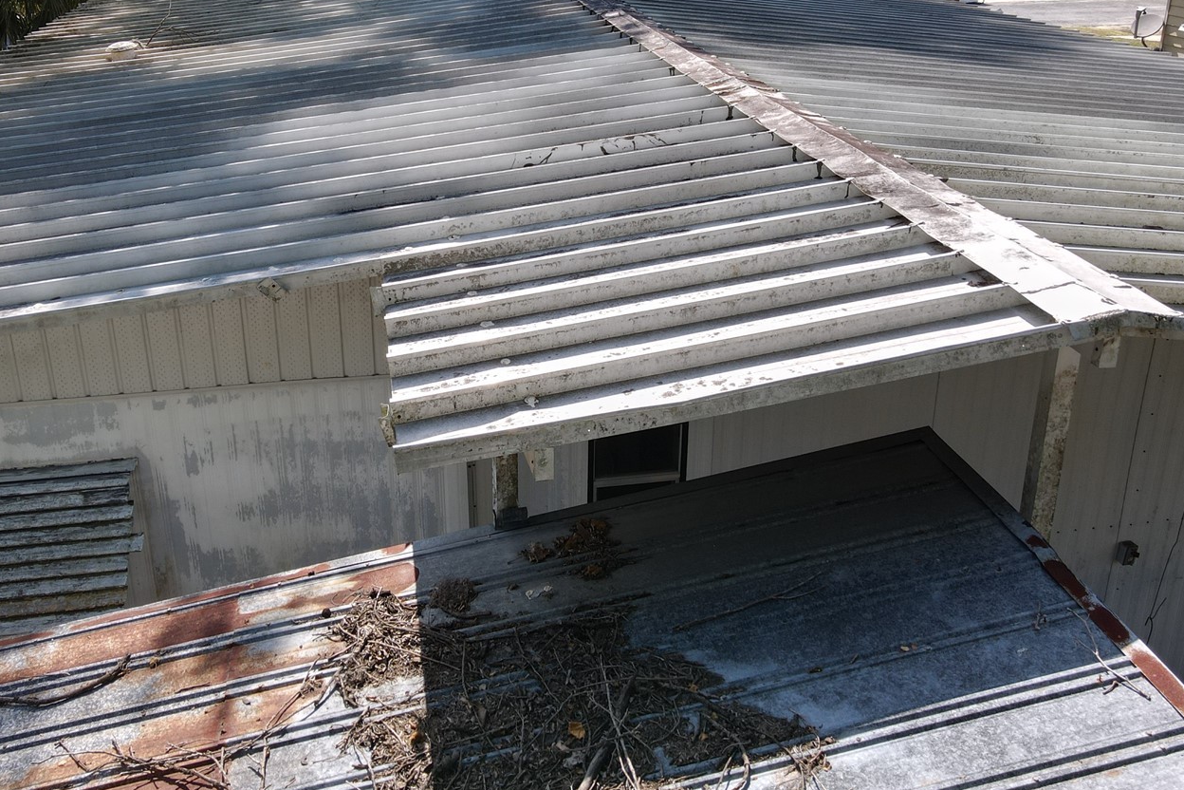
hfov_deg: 58.6
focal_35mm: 32
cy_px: 248
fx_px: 1052
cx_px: 546
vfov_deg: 40.5
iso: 100
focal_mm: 4.5
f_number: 2.8
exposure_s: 1/240
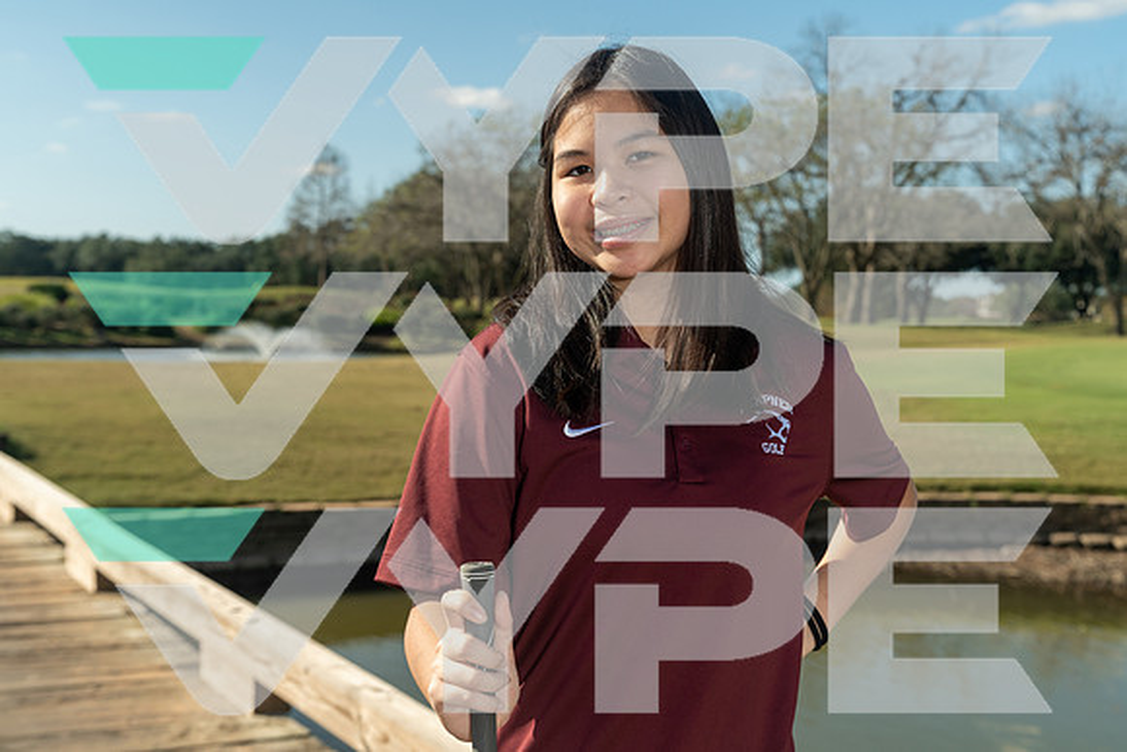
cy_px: 376
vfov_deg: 27.5
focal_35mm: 49
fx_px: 1534
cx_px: 564
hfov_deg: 40.3
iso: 500
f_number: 5.6
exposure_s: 1/200
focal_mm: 49
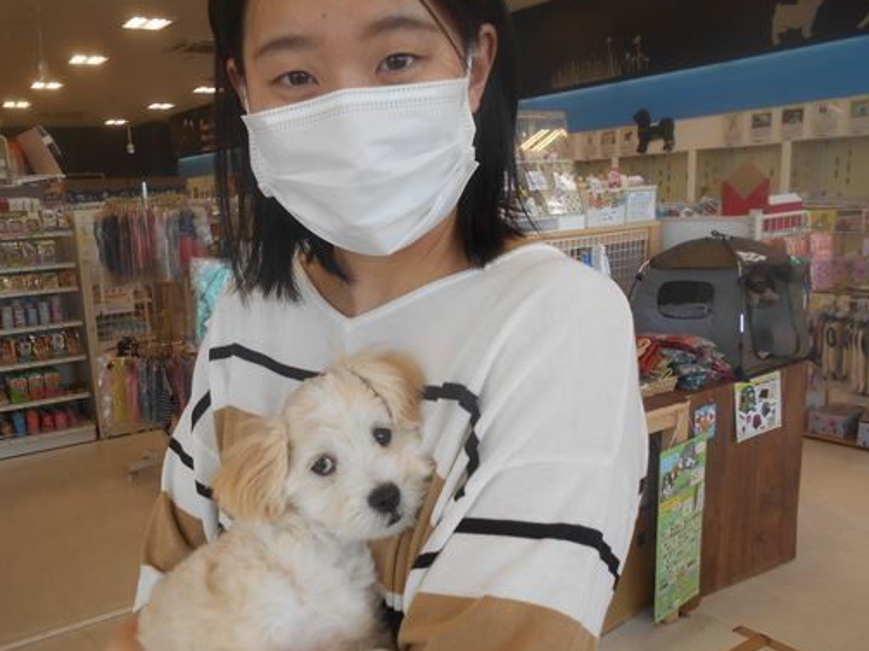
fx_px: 778
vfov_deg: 45.3
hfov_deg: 58.1
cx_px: 366
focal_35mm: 31
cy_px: 366
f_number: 3.2
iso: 80
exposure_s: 1/125
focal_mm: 4.6
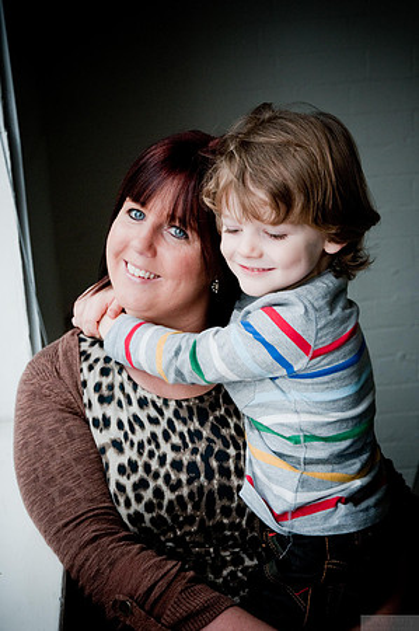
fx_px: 1155
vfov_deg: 30.5
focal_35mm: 66
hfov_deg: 20.6
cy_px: 316
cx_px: 210
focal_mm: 44
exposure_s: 1/160
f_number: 4.2
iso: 800
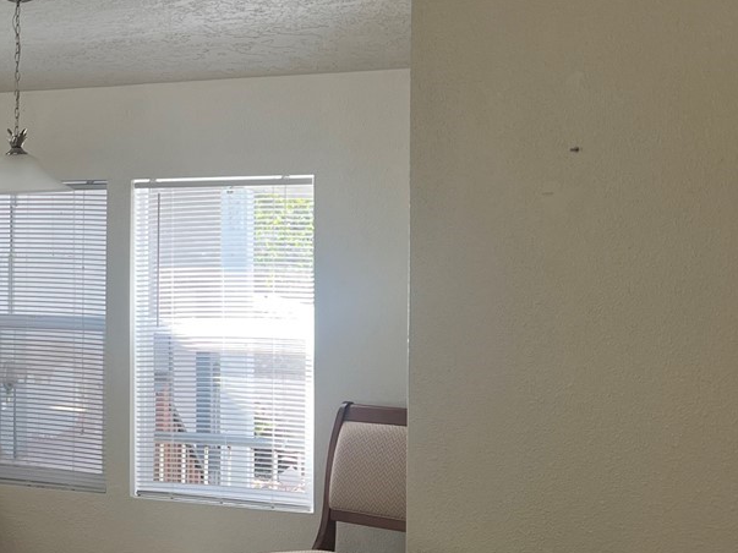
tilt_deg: -1.6
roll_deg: +0.0
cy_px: 276
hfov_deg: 25.2
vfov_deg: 21.3
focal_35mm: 69
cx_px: -160
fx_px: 1471
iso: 40
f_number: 1.5
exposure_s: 1/121
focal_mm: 5.7
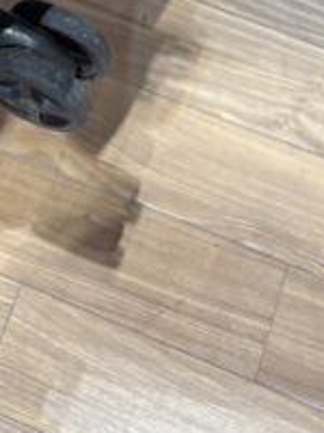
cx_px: 104
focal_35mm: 133
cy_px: -530
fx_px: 1660
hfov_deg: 11.1
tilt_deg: -47.5
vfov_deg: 12.4
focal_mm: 5.96
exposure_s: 1/60
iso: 200
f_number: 1.6
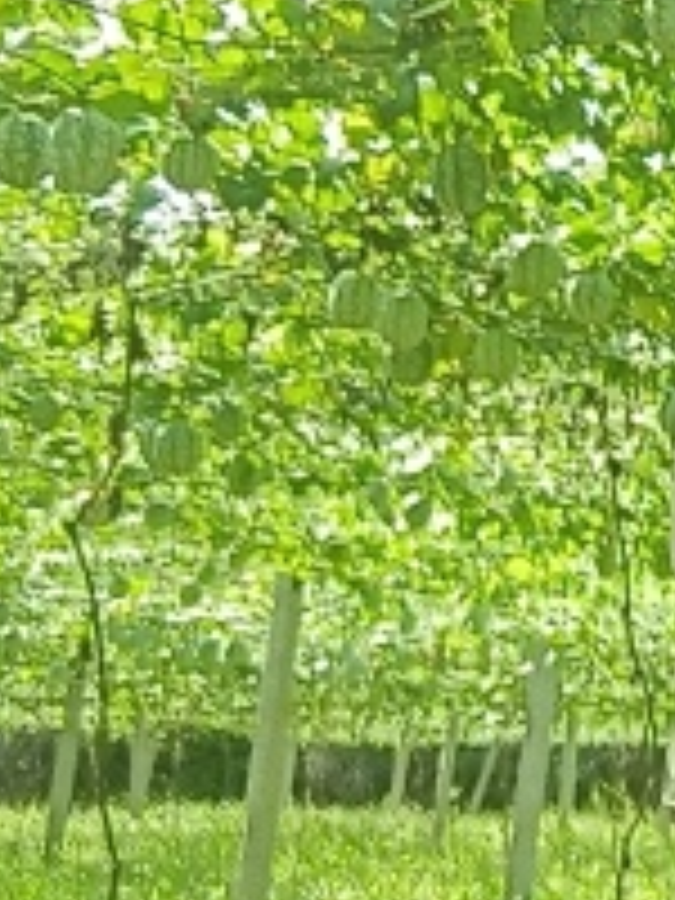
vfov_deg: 13.7
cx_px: 1220
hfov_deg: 9.8
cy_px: 268
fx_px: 3744
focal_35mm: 144
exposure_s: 1/136
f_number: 1.9
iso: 100
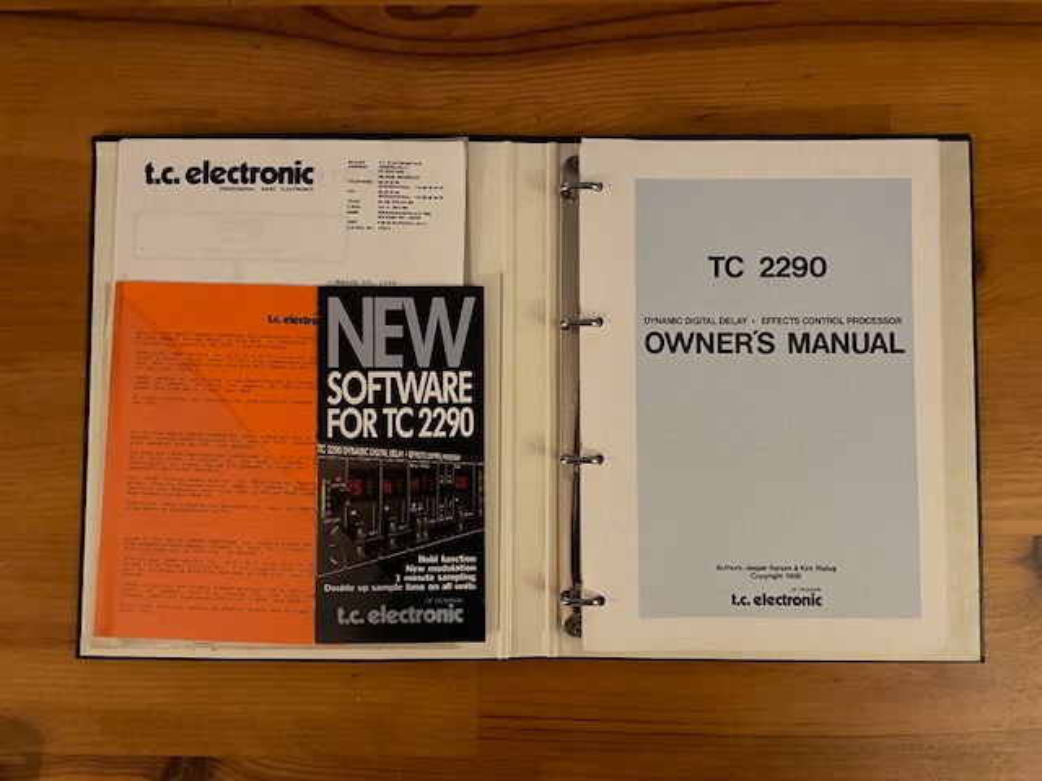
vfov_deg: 53.1
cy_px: 390
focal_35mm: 26
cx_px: 521
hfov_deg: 67.3
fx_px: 783
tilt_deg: -87.6
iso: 640
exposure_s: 1/25
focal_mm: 4.2
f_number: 1.6
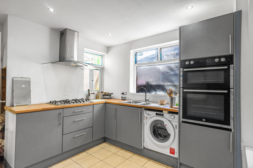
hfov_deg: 90.0
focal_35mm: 18
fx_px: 127
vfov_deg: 67.4
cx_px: 126
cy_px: 84
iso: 1000
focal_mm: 18
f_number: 8
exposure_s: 1/350
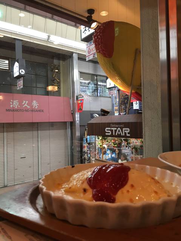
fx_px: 202
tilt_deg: +0.5
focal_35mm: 29
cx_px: 90
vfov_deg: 61.7
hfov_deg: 48.2
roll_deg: +1.3
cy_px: 120
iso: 64
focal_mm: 4.15
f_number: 2.2
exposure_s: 1/30
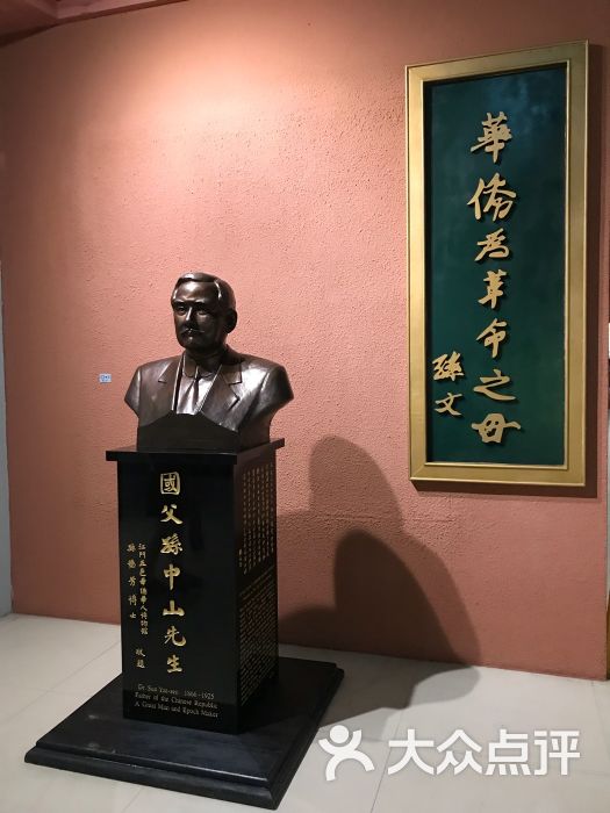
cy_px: 406
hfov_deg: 49.7
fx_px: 658
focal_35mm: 28
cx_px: 305
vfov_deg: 63.4
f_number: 1.8
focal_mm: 3.99
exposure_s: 1/14
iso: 100
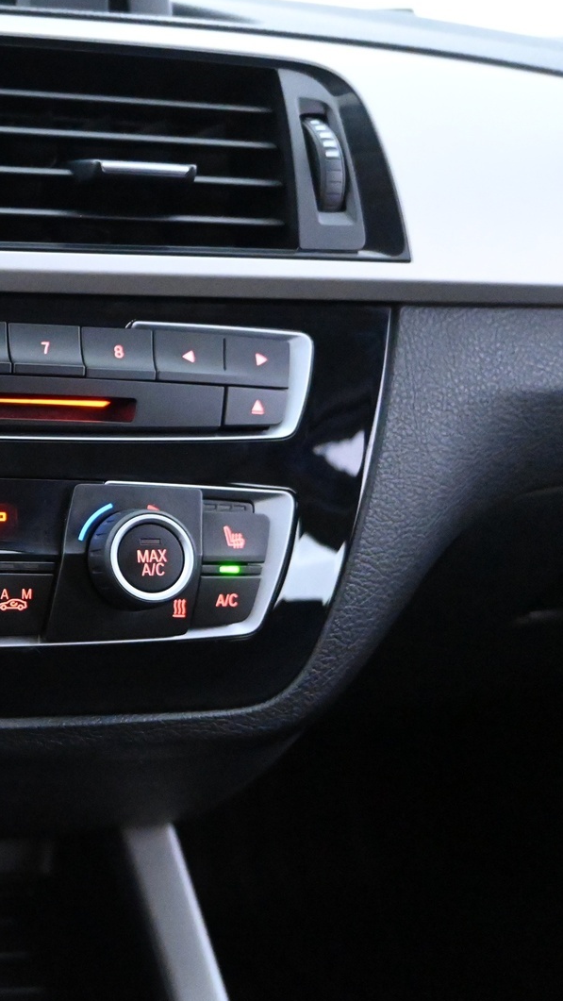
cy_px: 504
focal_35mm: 41
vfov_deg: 49.6
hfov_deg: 25.1
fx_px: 1083
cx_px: -173
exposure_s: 1/50
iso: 10000
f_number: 3.5
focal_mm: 17
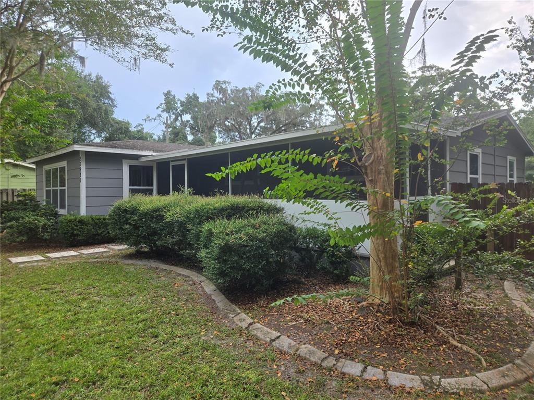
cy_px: 200
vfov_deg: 58.9
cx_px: 267
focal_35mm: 23
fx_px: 355
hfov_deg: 73.9
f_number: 1.8
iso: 25
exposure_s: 1/378
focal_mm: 5.4
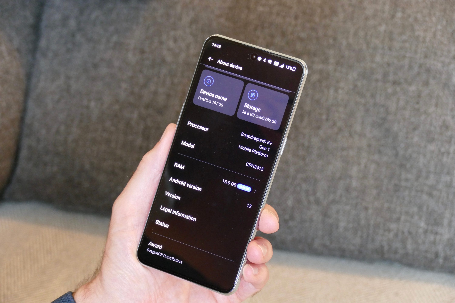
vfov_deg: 11.2
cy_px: 152
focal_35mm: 122
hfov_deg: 16.8
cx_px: 228
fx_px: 1542
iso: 1600
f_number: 4
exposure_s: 1/25
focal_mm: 44.41
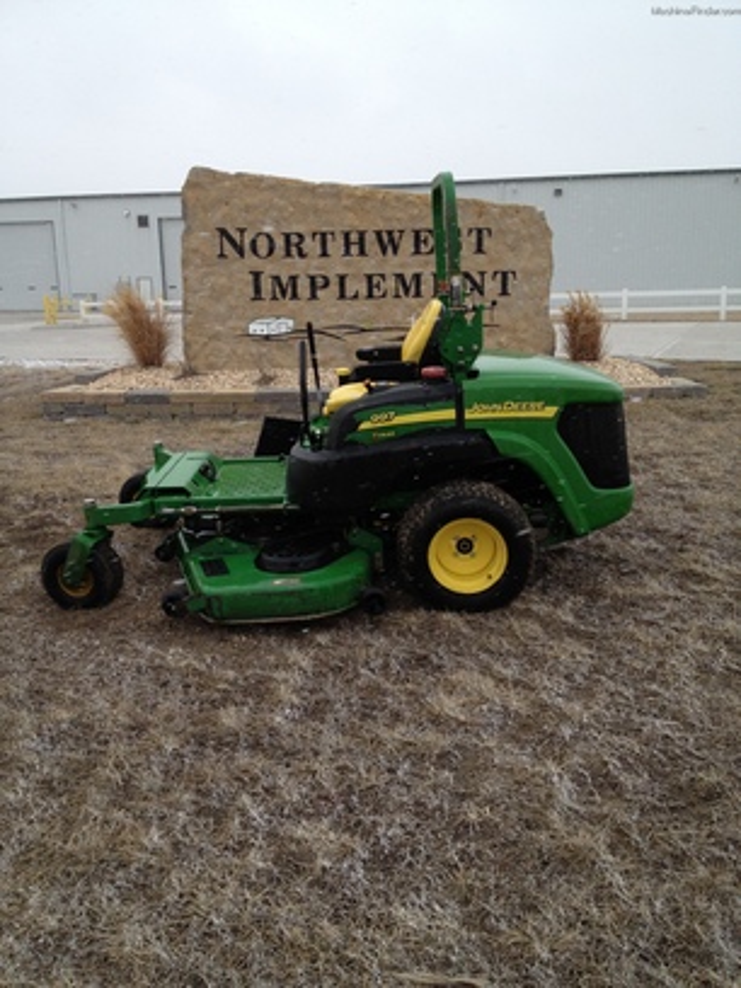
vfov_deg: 52.6
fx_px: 999
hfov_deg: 40.7
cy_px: 494
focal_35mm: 35
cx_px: 370
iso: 50
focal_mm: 4.28
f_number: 2.4
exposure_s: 1/756
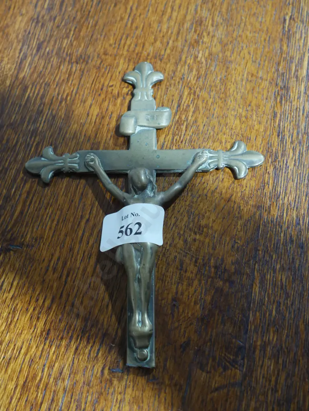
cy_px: 206
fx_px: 643
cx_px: 154
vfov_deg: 35.5
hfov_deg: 27.0
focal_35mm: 54
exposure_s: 1/60
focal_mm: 27
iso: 2000
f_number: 5.3
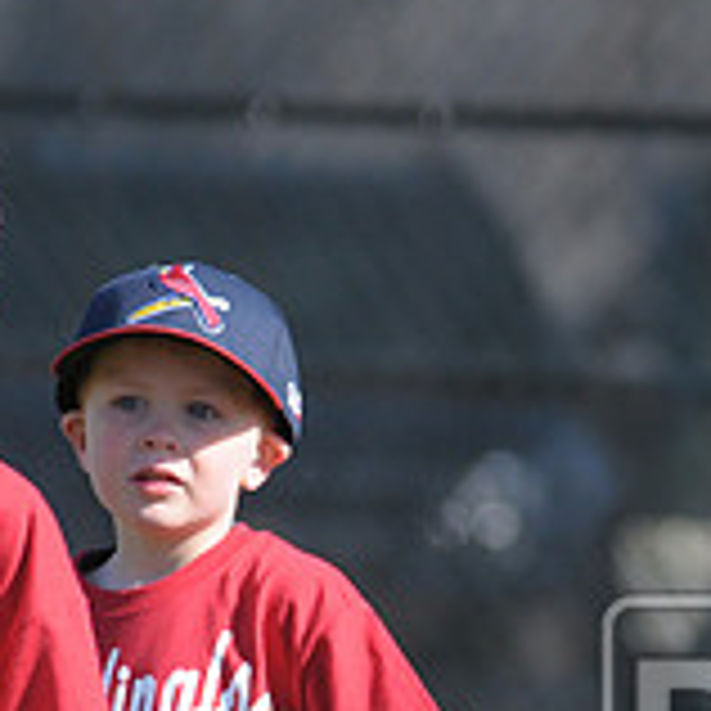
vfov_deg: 1.9
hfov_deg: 1.9
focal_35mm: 933
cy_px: 763
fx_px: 21681
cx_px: 1138
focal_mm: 200
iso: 400
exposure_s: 1/1250
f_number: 4.5
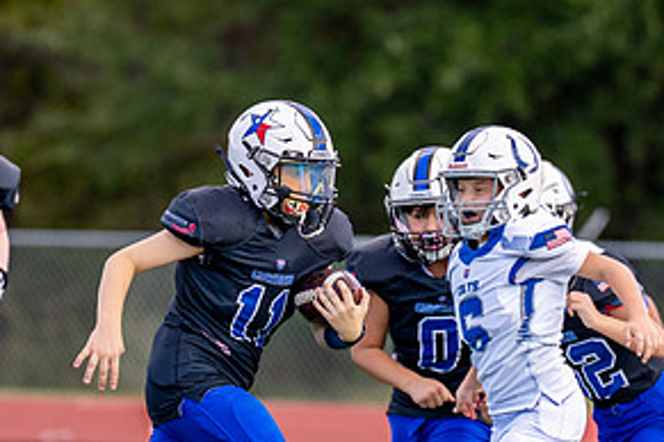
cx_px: 310
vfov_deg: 2.0
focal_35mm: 704
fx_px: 12984
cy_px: 331
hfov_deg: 2.9
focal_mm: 200
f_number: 2.8
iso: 320
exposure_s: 1/2500
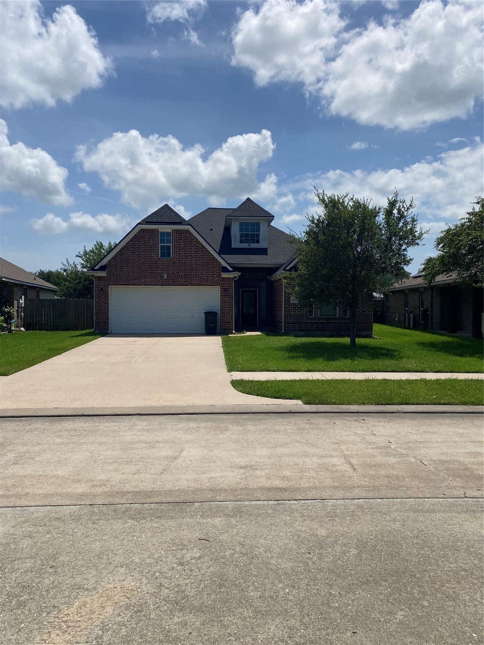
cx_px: 242
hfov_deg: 53.1
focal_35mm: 26
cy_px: 322
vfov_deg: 67.3
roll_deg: +0.2
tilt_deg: -1.2
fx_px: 485
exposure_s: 1/6410
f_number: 1.8
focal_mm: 4.25
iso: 32
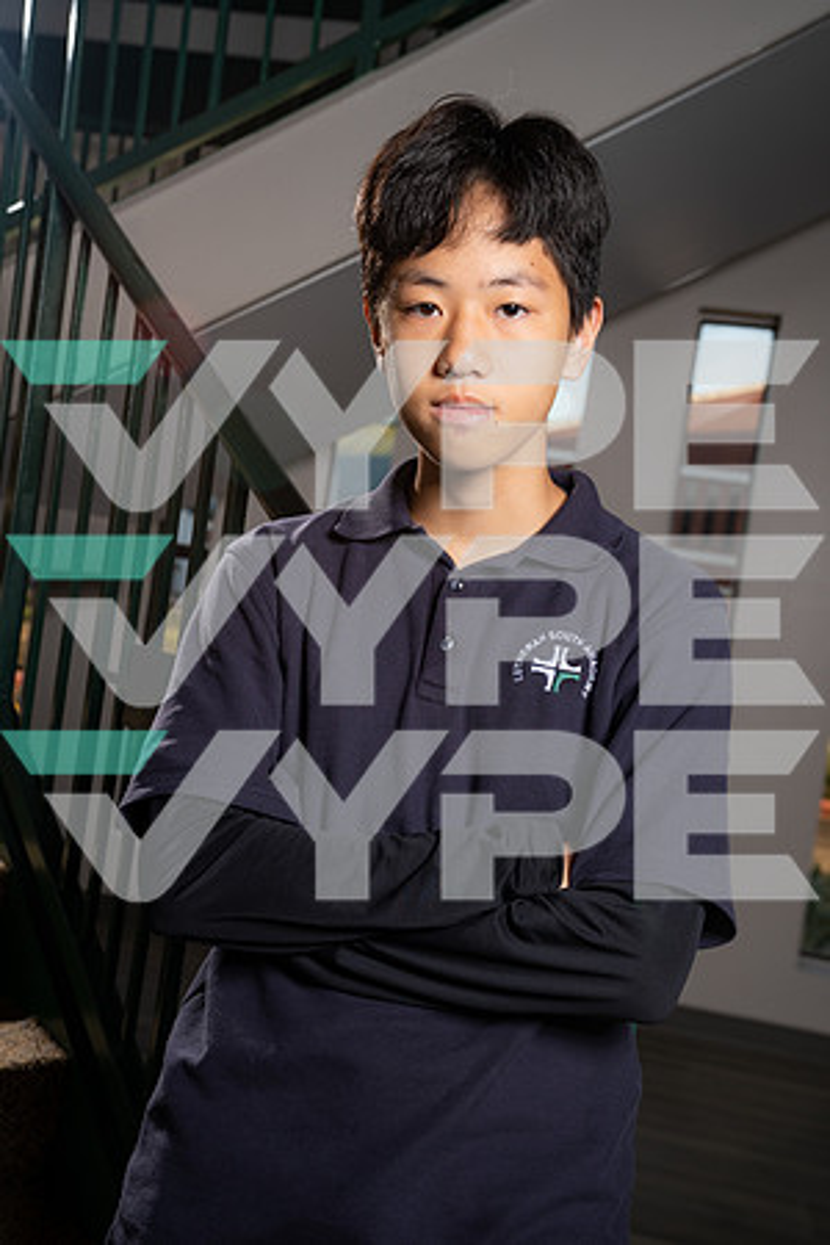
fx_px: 1487
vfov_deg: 45.4
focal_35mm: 43
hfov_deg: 31.2
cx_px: 415
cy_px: 622
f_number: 5.6
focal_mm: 43
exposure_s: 1/250
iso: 320
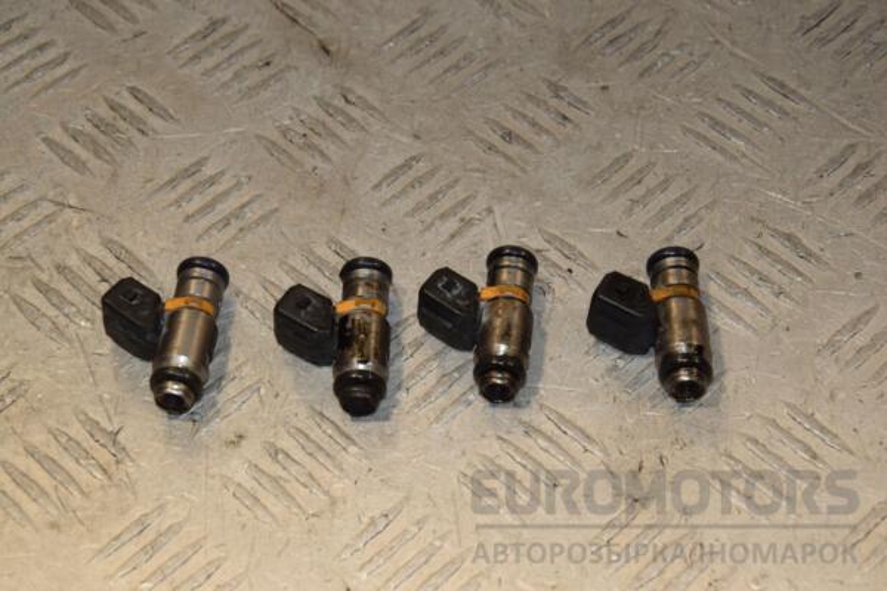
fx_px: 2439
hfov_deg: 20.6
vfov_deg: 13.8
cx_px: 444
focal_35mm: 99
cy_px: 296
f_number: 9
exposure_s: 1/200
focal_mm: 66
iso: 800
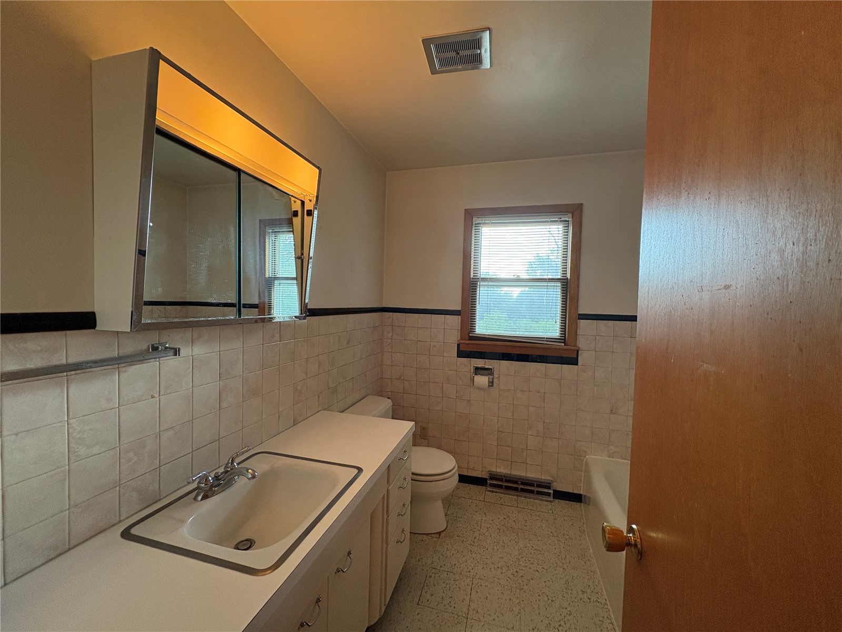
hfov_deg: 102.1
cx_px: 421
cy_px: 316
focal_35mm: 14
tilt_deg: -1.6
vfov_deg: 85.7
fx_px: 341
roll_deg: -0.9
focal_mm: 2.22
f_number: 2.2
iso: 250
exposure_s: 1/120
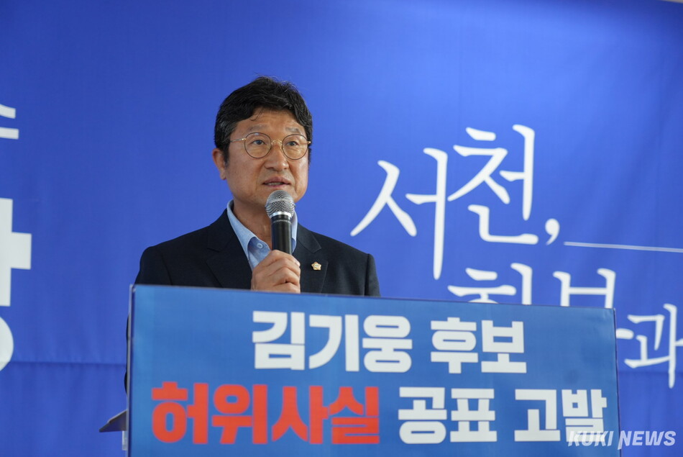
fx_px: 1215
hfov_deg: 31.4
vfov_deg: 21.3
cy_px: 228
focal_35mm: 64
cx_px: 342
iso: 1250
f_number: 4
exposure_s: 1/160
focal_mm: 64
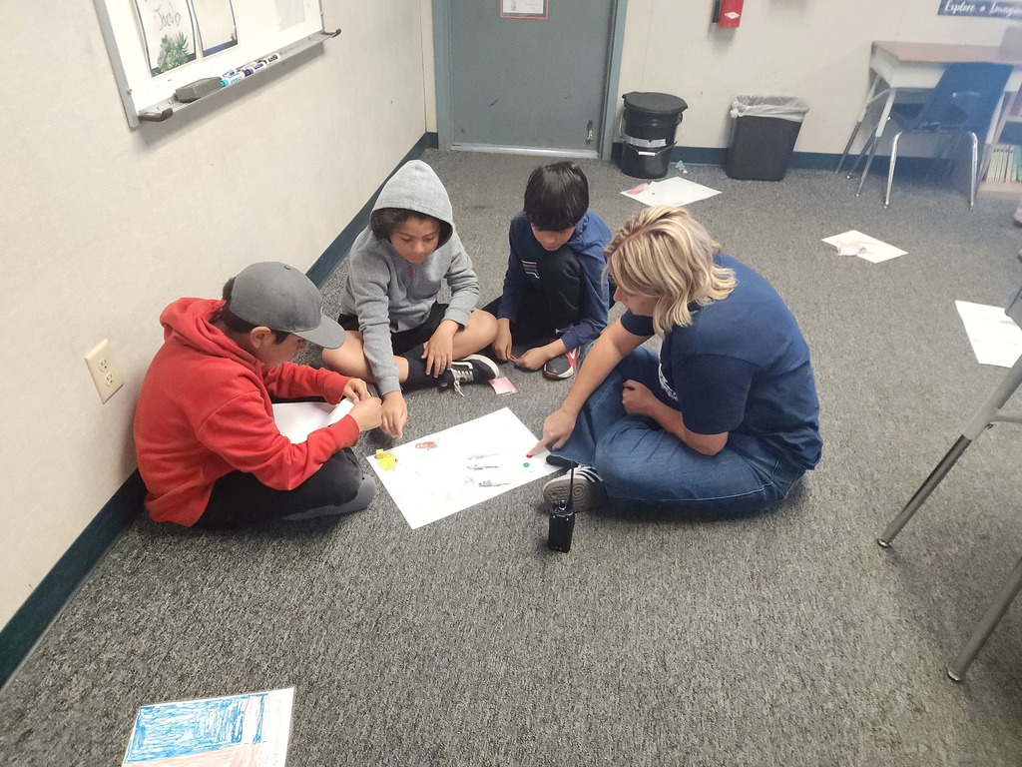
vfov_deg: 58.9
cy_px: 384
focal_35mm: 23
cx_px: 511
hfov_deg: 73.9
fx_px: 679
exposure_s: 1/120
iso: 800
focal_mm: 6.4
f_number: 1.8
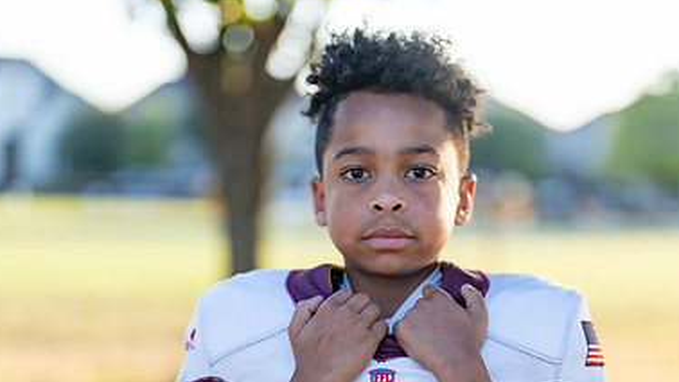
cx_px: 393
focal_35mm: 86
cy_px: 353
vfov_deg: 13.9
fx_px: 1549
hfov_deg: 24.7
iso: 100
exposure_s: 1/1000
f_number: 1.2
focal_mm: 50
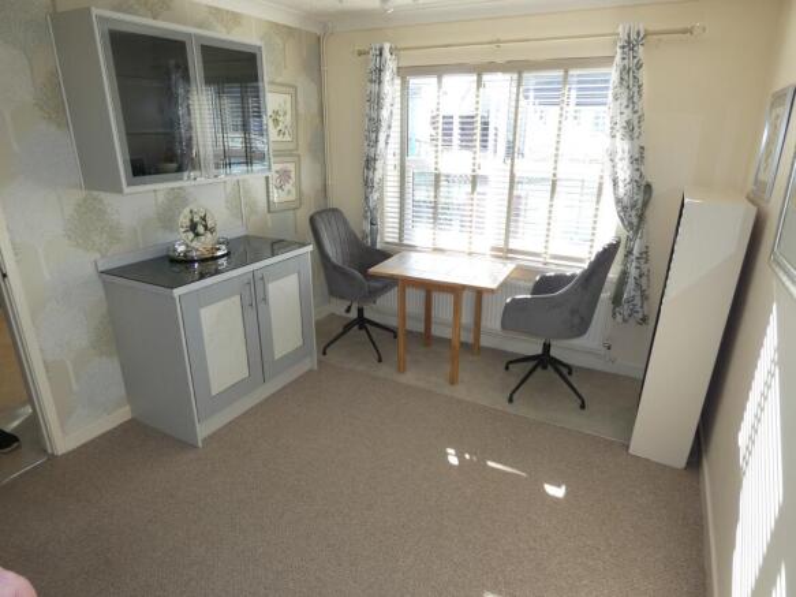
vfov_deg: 63.4
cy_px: 298
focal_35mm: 21
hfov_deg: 79.0
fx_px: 483
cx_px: 398
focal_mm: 3.7
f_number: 2.8
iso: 80
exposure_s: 1/80
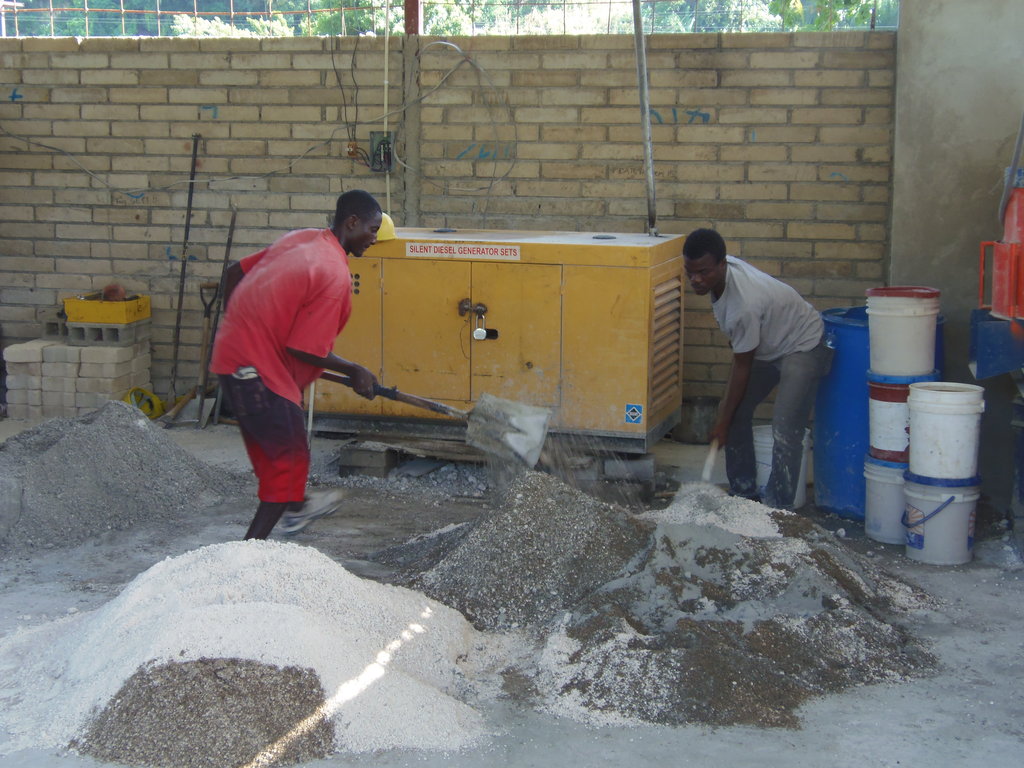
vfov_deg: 29.7
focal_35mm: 49
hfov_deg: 38.9
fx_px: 1450
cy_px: 384
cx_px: 512
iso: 80
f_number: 3.8
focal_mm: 9.1
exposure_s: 1/30
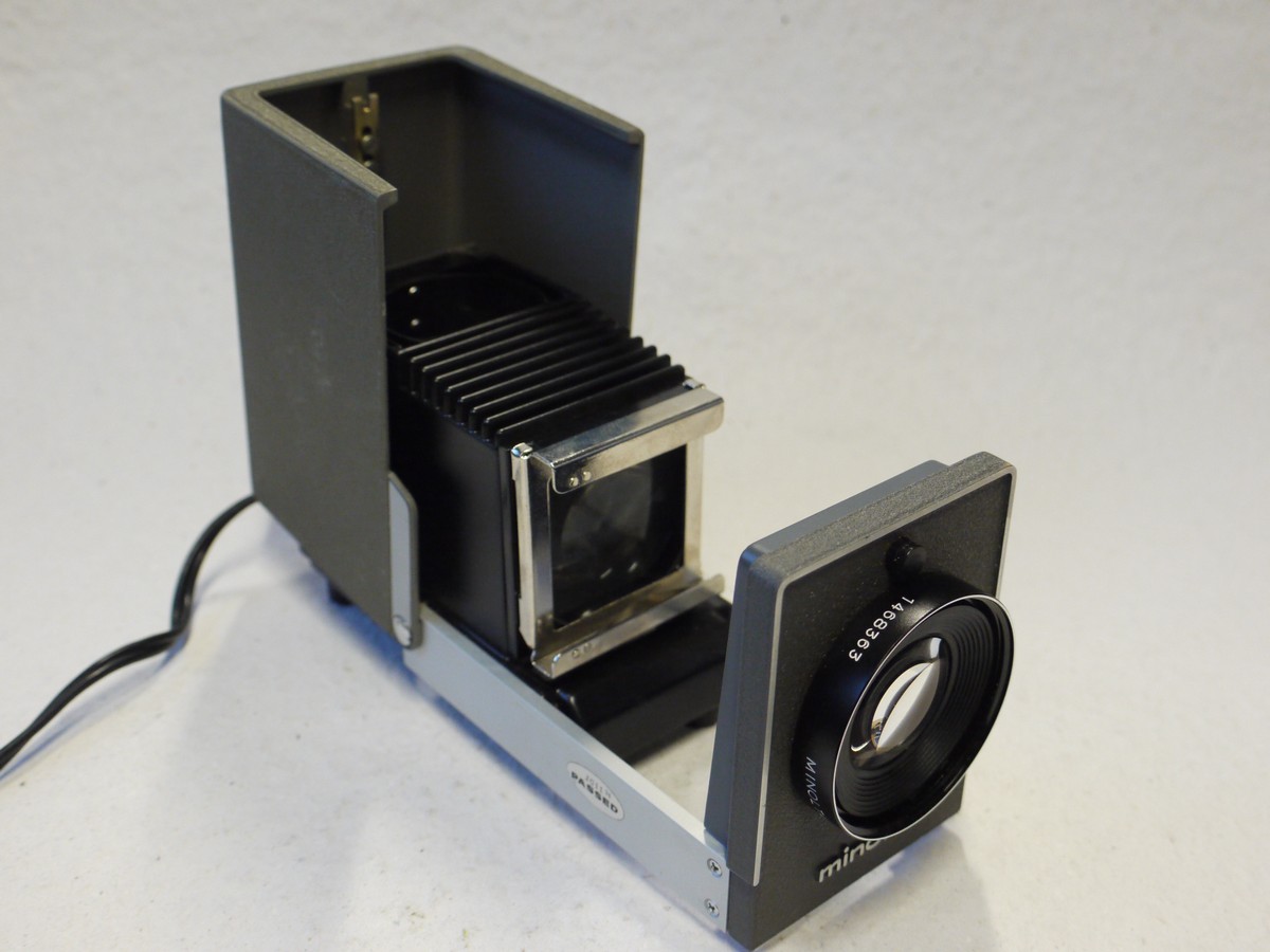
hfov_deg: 42.9
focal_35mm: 44
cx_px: 635
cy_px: 476
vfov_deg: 32.9
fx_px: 1614
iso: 800
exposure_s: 1/80
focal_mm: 22
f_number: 4.6
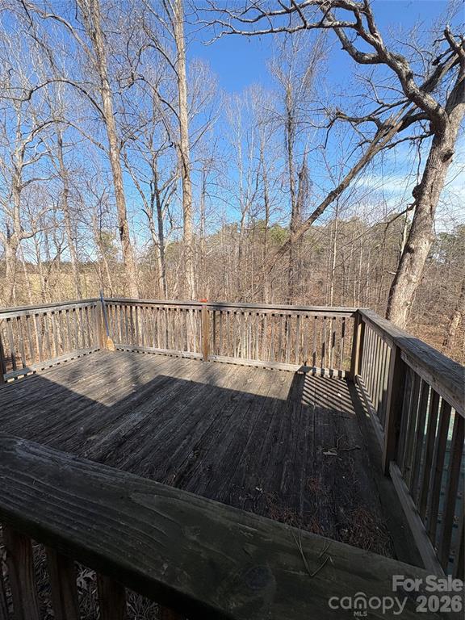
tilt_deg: -8.3
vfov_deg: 102.1
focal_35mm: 14
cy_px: 310
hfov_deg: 85.7
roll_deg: +0.7
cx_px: 232
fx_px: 251
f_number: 2.2
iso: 40
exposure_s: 1/821
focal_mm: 2.22
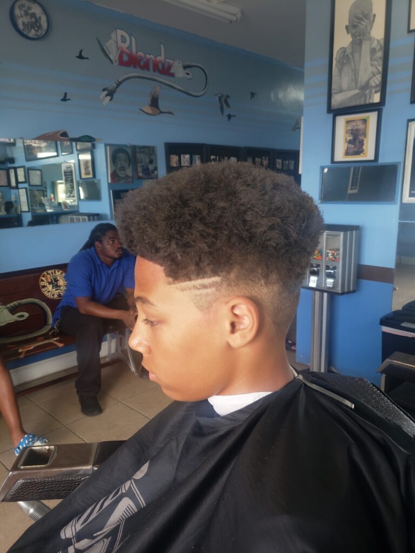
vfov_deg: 67.3
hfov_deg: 53.1
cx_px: 208
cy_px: 276
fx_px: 416
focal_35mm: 26
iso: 100
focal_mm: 4.3
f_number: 1.5
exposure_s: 1/120
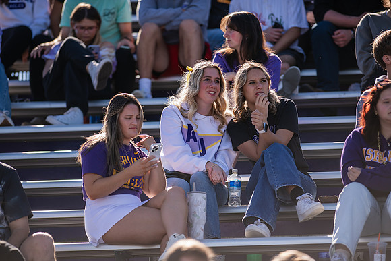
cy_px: 130
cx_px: 196
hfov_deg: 6.9
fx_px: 3259
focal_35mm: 300
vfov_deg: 4.6
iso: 100
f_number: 3.2
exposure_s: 1/800
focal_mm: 300
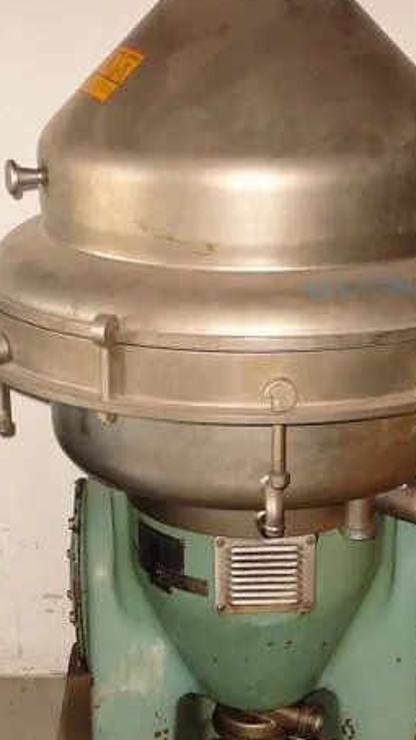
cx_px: 273
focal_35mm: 63
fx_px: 1237
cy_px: 496
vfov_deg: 33.0
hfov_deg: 19.0
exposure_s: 1/30
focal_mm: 5.2
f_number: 2.8
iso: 200
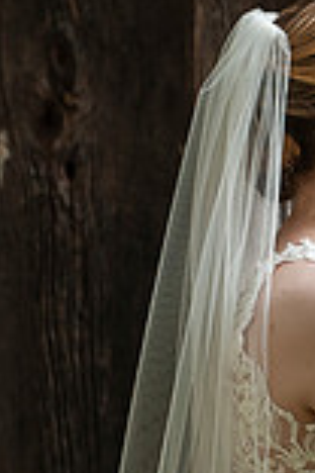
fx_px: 8321
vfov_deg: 3.3
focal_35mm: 634
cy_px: 251
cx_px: 457
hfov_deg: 2.2
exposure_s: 1/800
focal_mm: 155
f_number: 3.5
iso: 400
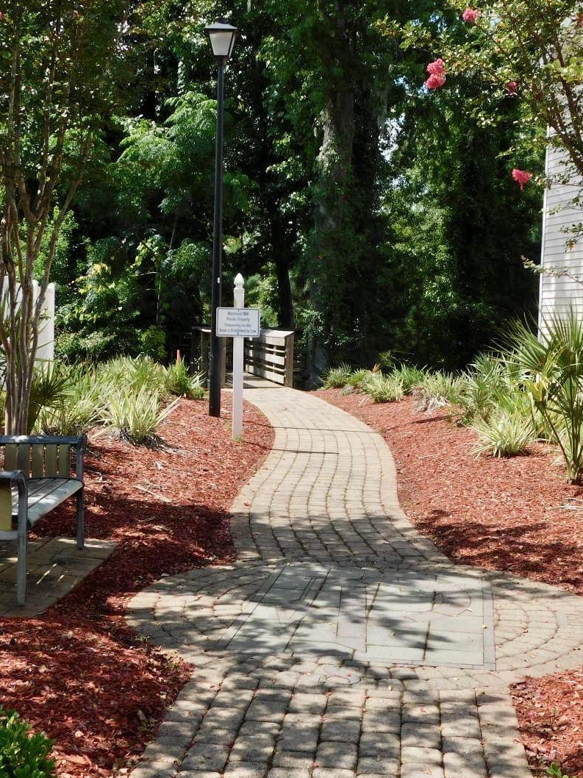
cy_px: 383
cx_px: 331
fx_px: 1101
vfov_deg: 38.9
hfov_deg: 29.6
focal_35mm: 49
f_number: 3.5
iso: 125
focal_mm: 6.3
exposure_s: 1/800
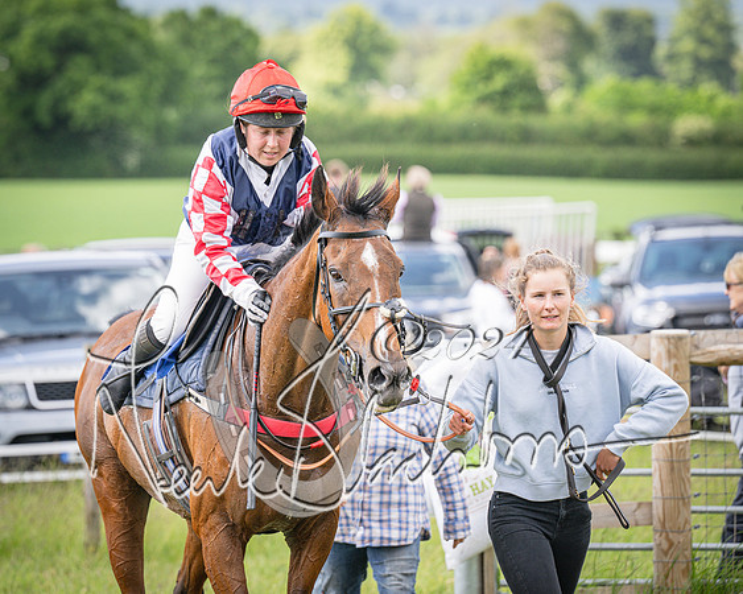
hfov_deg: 8.3
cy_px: 254
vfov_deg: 6.7
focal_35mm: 232
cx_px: 279
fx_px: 5107
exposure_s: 1/1000
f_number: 4
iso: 400
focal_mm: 165
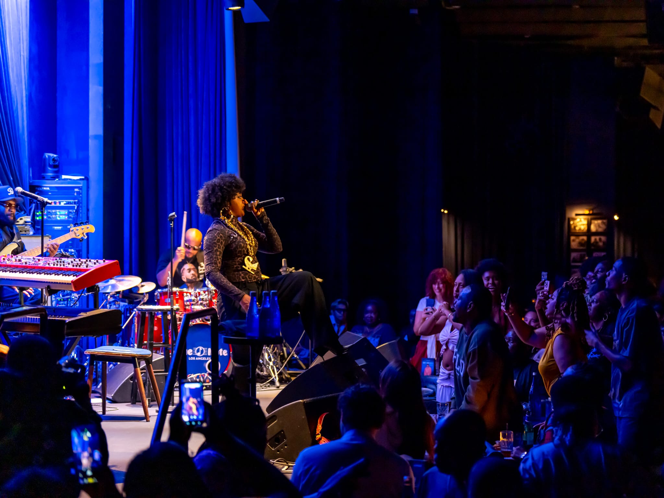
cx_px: 374
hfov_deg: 25.7
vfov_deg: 19.5
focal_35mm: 76
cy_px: 249
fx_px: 1452
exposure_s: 1/125
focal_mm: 70
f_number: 2.8
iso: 3200
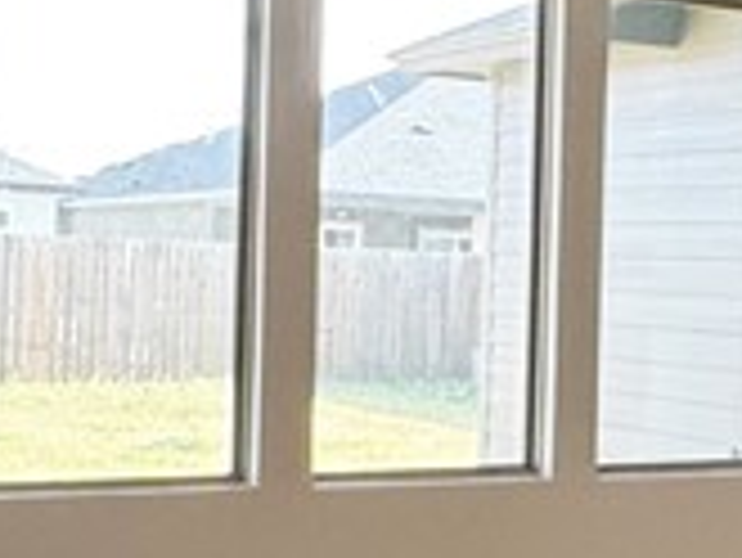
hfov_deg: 21.9
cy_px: 288
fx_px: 1866
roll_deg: -1.6
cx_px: 693
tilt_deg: -0.6
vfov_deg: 17.0
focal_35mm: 87
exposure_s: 1/120
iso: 100
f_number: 2.2
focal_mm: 2.22
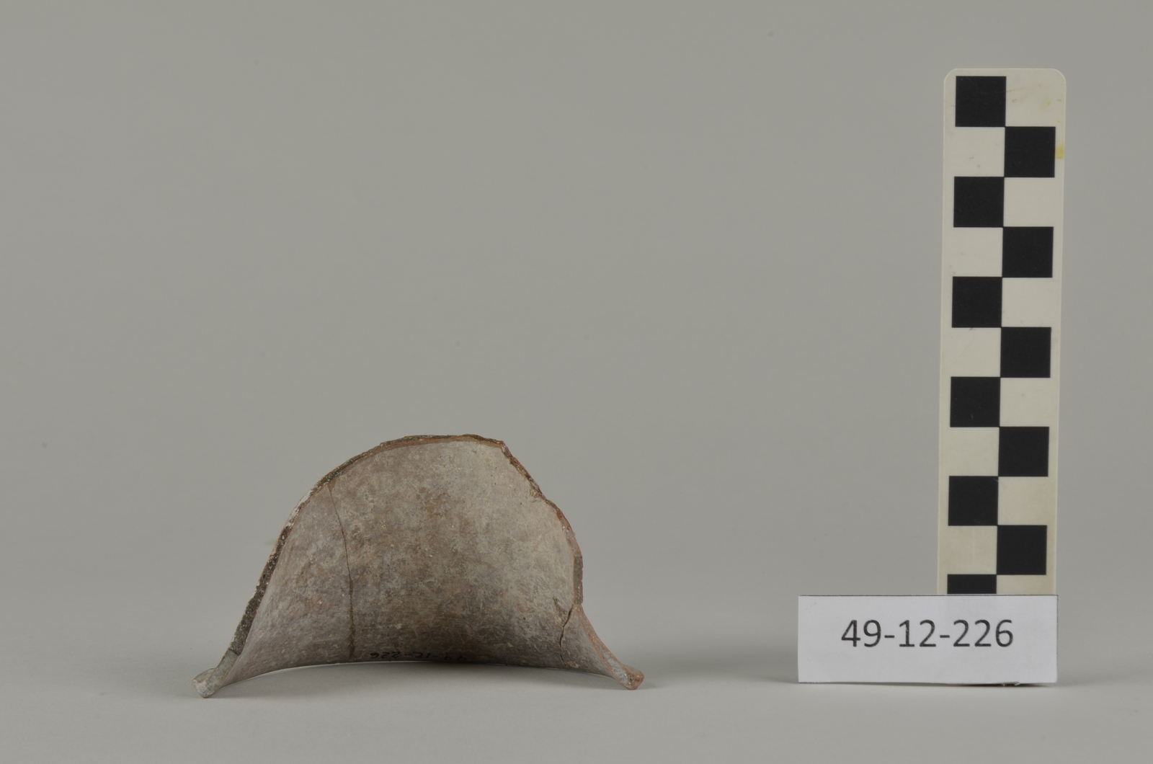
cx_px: 576
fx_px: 1822
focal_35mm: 57
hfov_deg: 35.1
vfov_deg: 23.7
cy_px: 382
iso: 100
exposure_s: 1/3
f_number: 22
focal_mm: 38
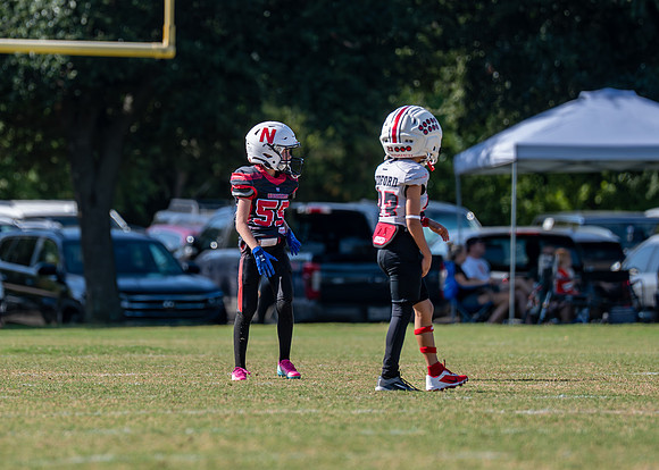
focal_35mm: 505
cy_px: 145
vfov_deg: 2.9
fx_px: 9445
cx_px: 240
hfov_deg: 4.0
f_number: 2.8
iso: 160
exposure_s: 1/2000
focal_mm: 200
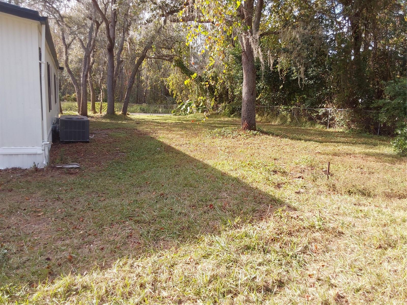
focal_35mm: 28
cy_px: 152
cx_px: 204
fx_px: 329
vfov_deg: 49.7
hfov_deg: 63.4
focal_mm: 2.91
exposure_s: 1/394
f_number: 1.9
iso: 50
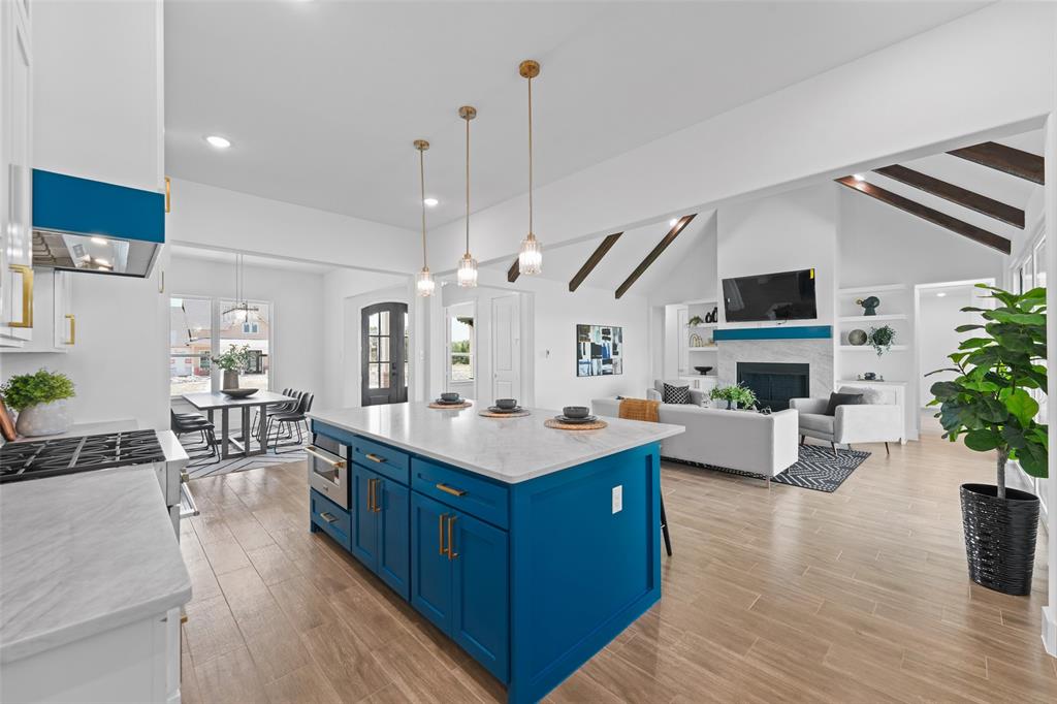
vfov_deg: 81.2
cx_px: 528
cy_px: 352
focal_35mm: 14
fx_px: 411
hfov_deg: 104.3
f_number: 9
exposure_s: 1/8
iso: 640
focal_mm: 14
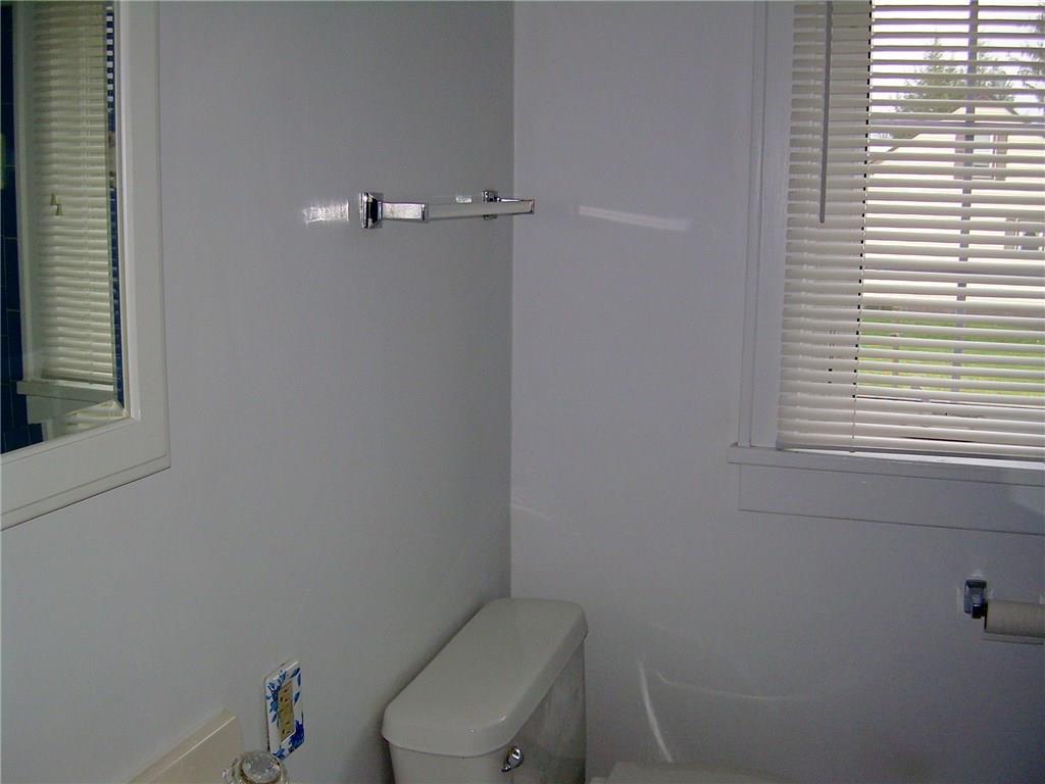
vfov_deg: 37.7
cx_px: 522
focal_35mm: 38
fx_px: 1147
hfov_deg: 49.0
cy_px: 392
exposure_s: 1/60
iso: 50
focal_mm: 6.3
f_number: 2.8
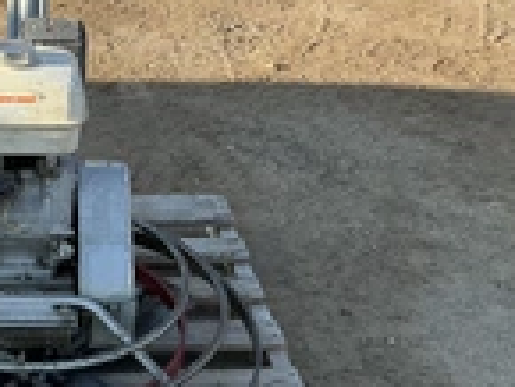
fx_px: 1147
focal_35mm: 77
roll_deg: -0.3
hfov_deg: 24.4
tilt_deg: -24.1
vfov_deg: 19.1
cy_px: 110
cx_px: 28
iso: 25
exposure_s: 1/606
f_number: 1.8
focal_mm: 3
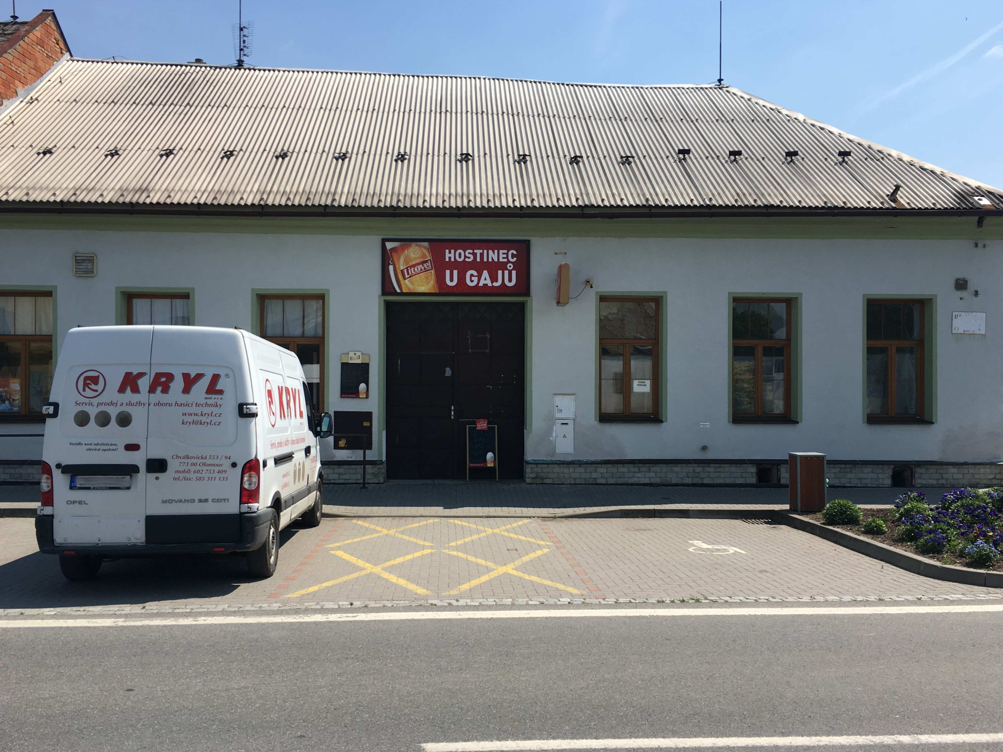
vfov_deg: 48.2
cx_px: 502
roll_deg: -1.2
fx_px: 840
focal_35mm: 29
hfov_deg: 61.7
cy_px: 376
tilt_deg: +0.9
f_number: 2.2
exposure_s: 1/1832
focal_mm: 4.15
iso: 25
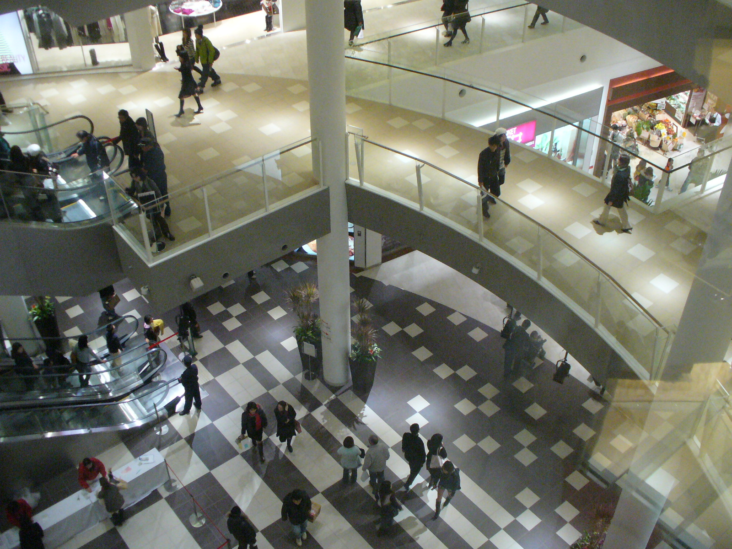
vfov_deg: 38.7
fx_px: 782
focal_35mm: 37
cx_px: 366
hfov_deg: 50.1
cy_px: 274
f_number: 2.8
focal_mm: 6.1
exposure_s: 1/100
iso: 400
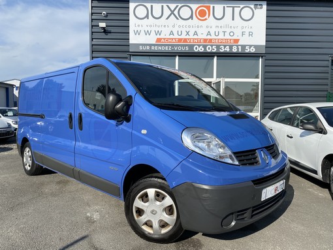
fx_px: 250
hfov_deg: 67.3
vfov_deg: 53.1
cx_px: 166
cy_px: 125
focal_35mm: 26
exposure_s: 1/3040
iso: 32
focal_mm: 4.25
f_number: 1.8
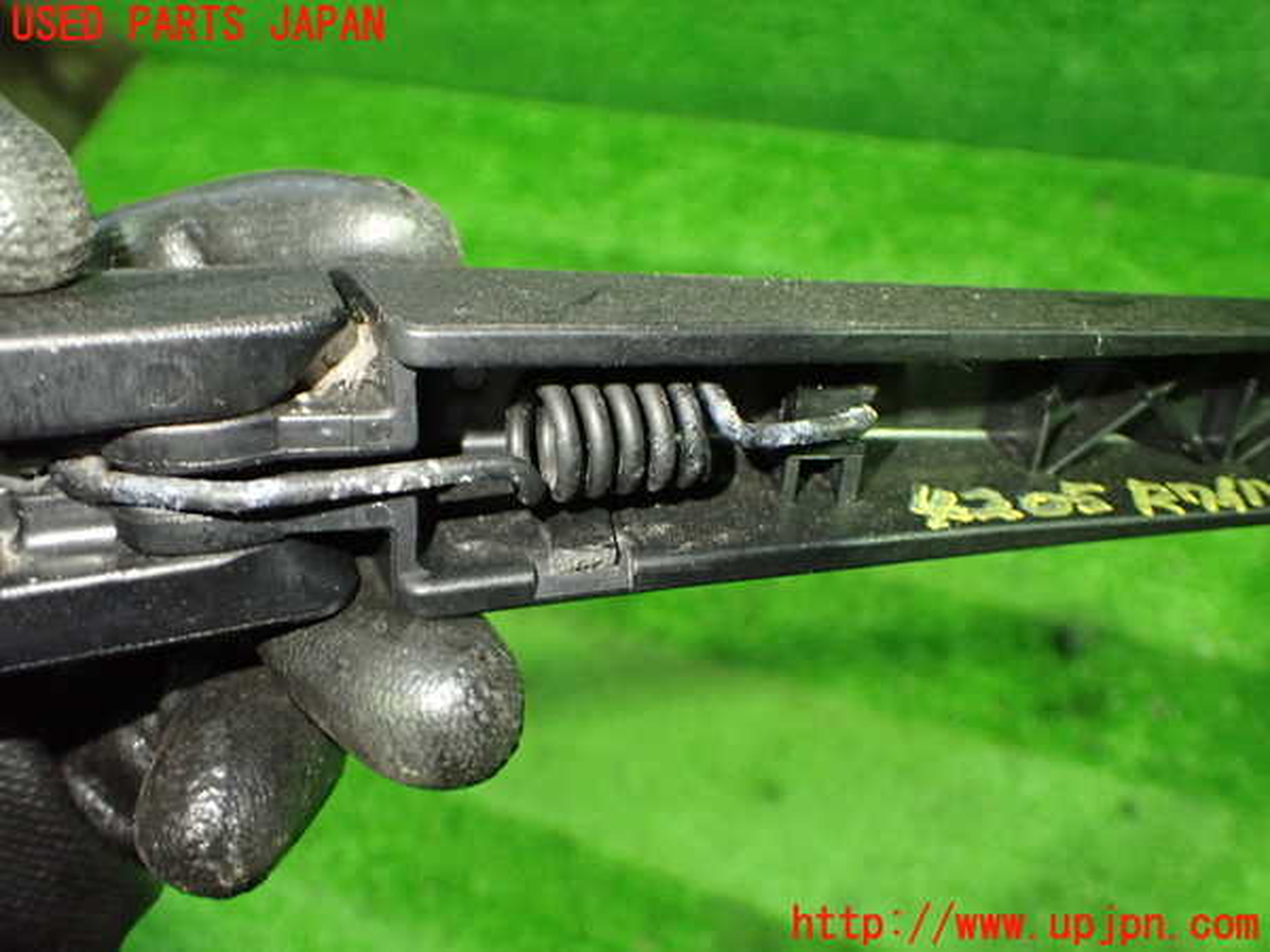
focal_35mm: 30
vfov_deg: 46.8
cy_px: 476
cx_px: 635
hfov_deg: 60.0
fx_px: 1101
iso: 800
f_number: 2.3
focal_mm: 5.4
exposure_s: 1/30
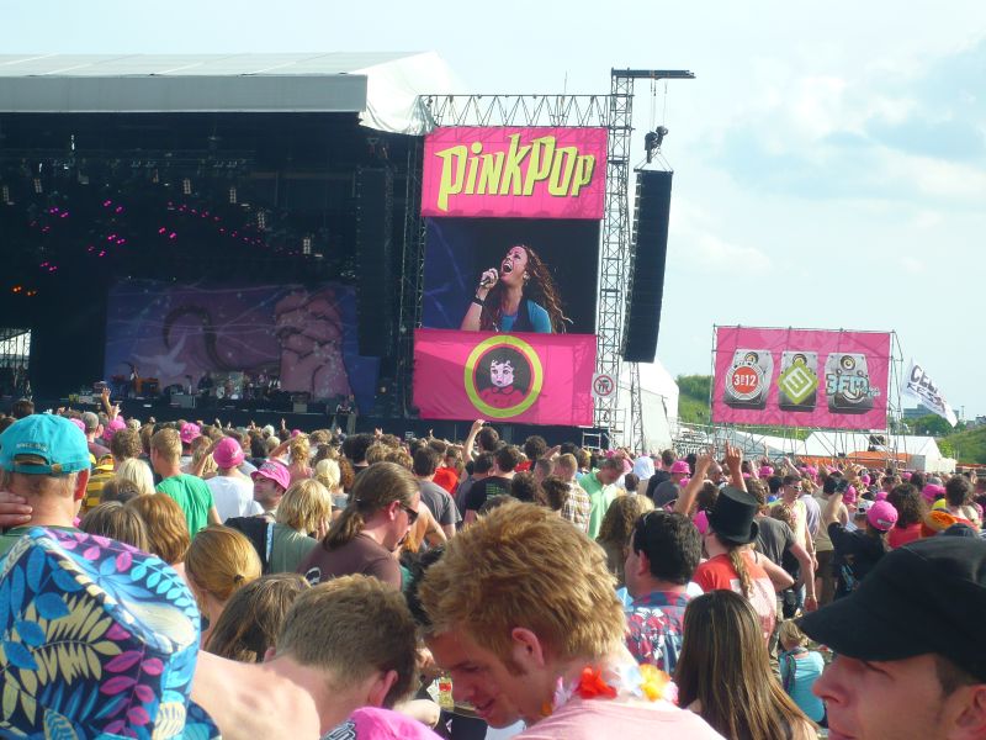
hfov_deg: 19.6
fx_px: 2848
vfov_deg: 14.8
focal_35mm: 100
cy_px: 370
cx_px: 493
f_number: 5.6
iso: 100
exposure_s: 1/250
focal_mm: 16.4
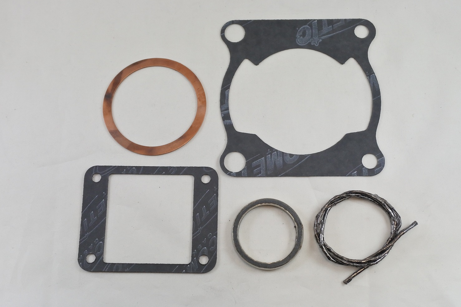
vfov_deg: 38.9
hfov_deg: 55.8
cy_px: 154
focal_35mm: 34
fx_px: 435
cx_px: 230
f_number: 4
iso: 400
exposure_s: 1/200
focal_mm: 12.8
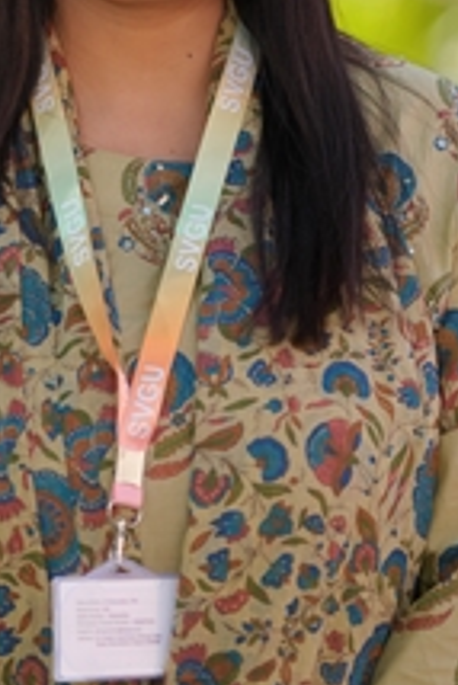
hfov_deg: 3.3
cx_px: 143
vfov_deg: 4.9
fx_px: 7982
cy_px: 202
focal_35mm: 419
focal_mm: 200
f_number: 2.8
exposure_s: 1/500
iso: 200
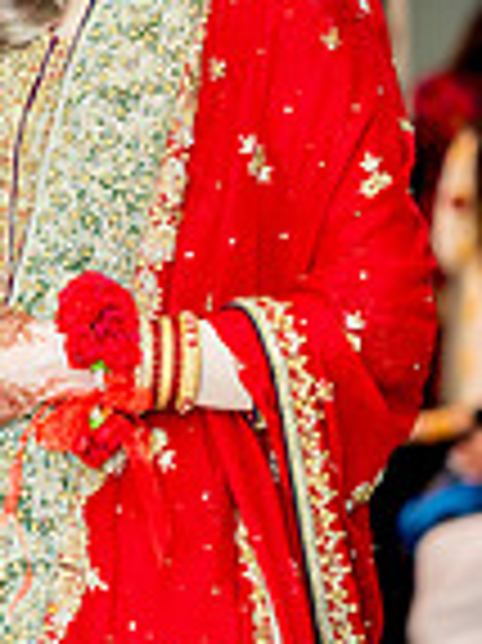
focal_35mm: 151
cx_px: -140
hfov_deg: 9.6
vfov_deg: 13.1
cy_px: 414
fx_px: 2808
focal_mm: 50
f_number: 2
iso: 800
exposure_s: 1/200
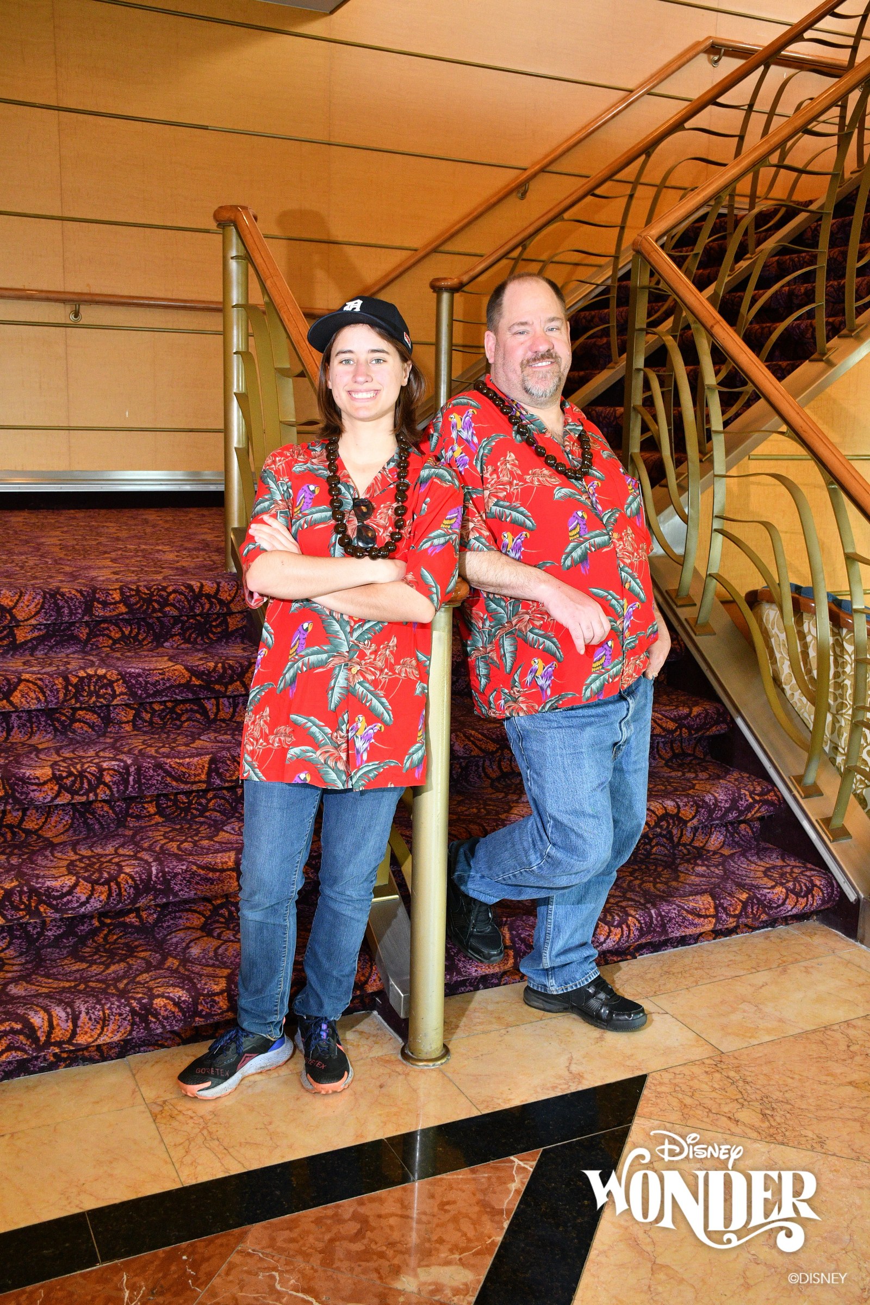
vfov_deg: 57.2
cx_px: 435
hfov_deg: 40.0
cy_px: 652
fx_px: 1196
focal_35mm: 33
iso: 1000
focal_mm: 22
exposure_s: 1/60
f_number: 5.6
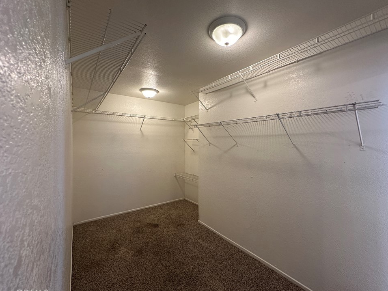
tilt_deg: +0.0
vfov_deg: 81.7
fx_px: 168
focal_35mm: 15
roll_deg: -0.1
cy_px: 143
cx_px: 205
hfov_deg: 98.1
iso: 200
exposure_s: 1/120
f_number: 2.2
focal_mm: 2.22
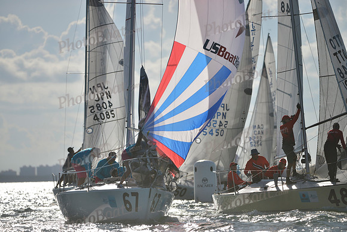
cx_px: 174
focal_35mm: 300
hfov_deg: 6.9
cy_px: 116
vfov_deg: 4.6
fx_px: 2892
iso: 200
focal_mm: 300
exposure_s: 1/6400
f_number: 4
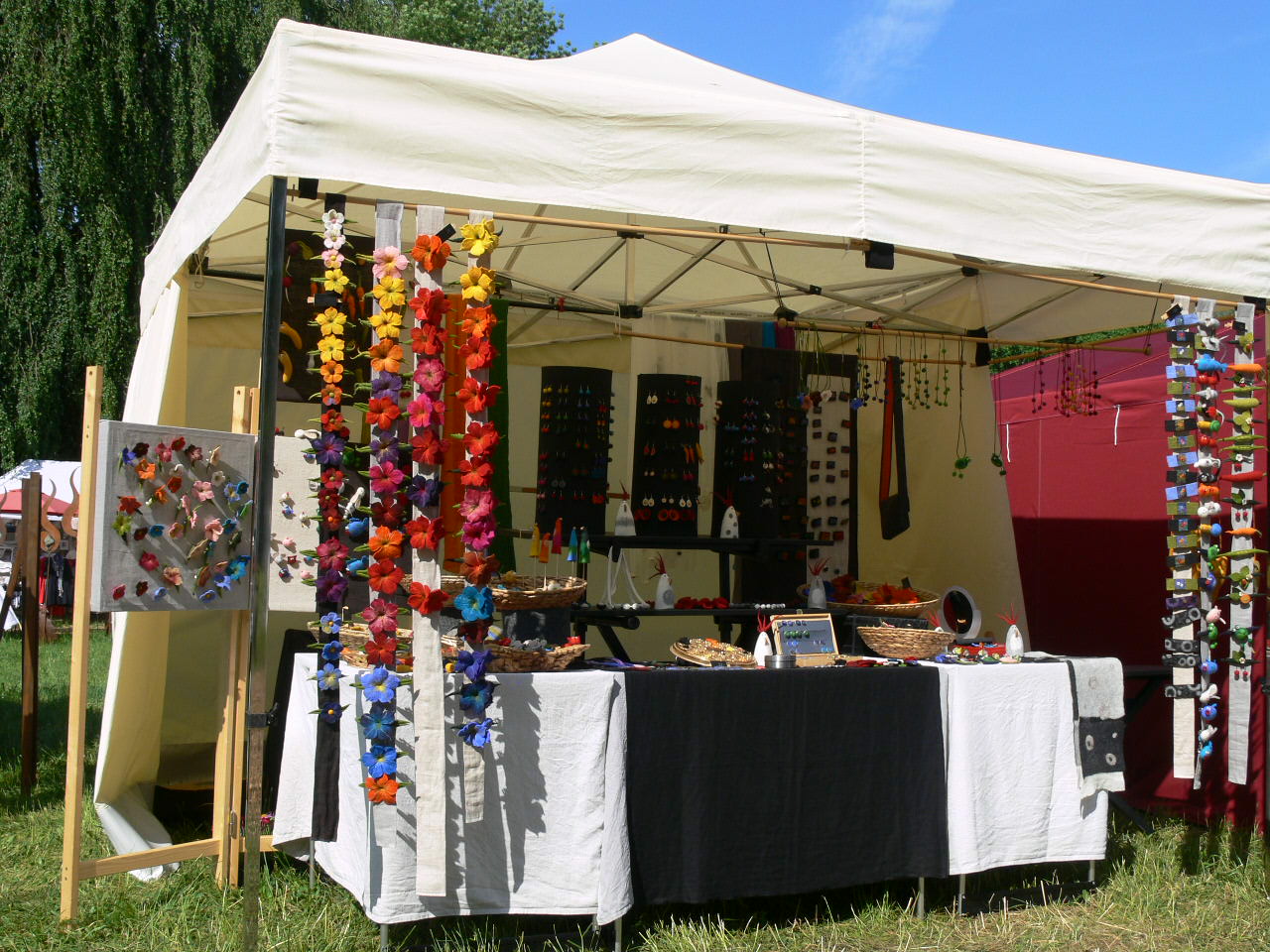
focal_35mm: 39
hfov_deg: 47.9
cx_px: 635
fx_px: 1431
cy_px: 476
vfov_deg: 36.8
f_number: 5.6
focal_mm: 8.1
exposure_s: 1/250
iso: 80
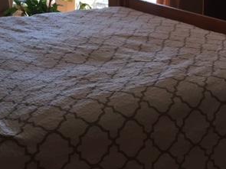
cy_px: -8
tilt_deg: -8.9
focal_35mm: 63
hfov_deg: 30.7
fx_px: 411
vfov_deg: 22.2
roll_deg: -1.1
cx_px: 123
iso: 32
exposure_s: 1/40
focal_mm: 4.15
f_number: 2.2
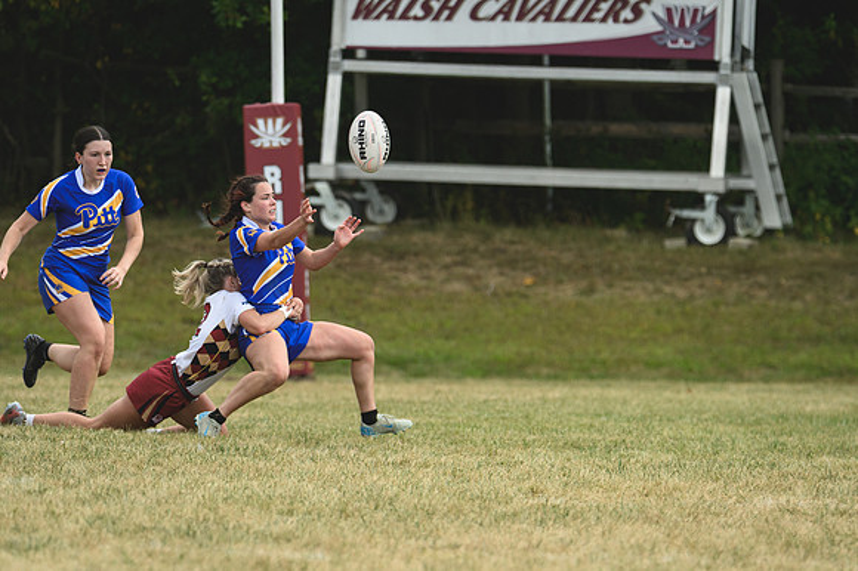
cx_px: 429
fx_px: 16078
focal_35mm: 675
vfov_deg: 2.0
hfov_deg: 3.1
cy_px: 286
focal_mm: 450
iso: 280
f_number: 6
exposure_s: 1/1000
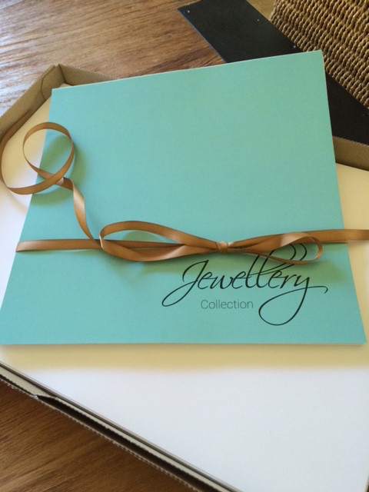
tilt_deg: -58.2
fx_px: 412
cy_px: 246
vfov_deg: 61.7
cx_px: 184
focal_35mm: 29
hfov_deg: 48.2
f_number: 2.2
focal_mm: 4.15
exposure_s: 1/33
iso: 80
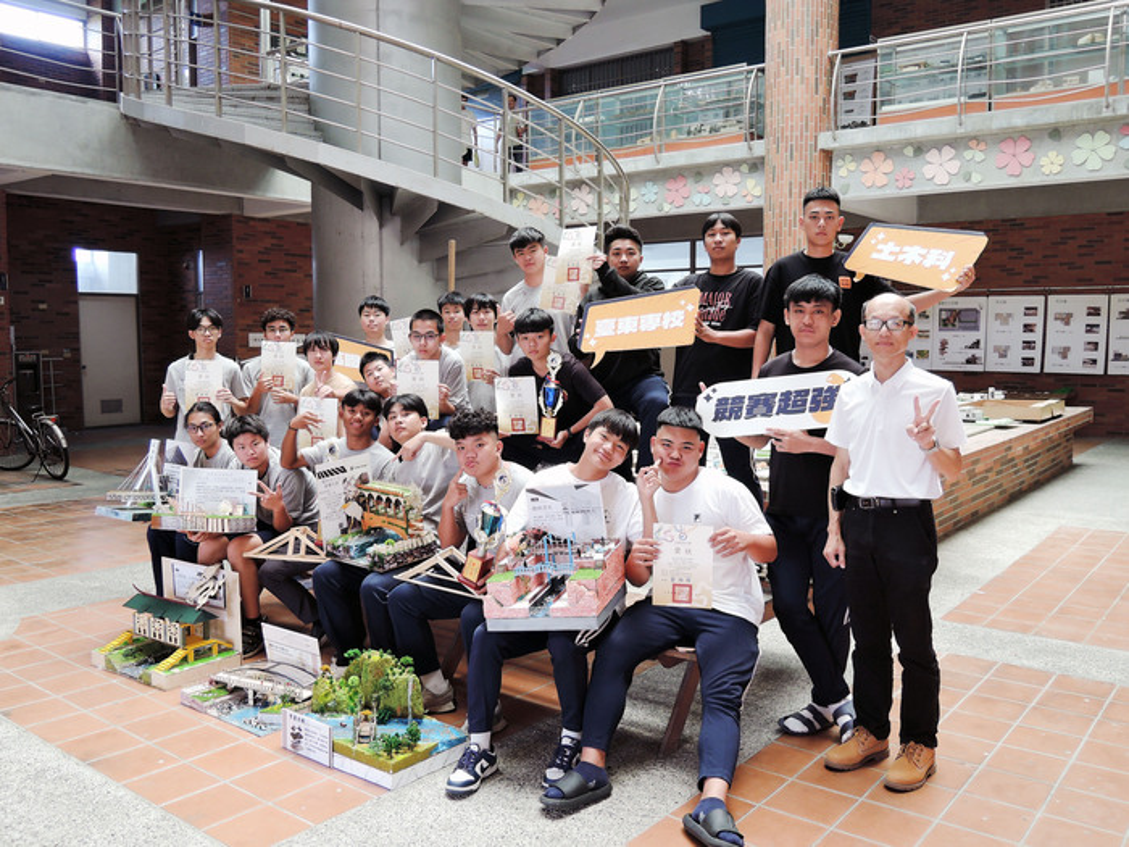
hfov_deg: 58.4
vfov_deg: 45.4
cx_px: 564
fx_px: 1011
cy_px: 424
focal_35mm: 31
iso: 110
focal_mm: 6.6
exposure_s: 1/30
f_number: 2.8
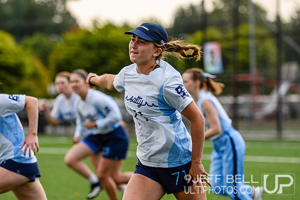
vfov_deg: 6.8
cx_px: 150
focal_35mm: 202
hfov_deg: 10.2
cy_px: 100
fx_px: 1688
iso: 250
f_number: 3.2
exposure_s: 1/1250
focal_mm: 135
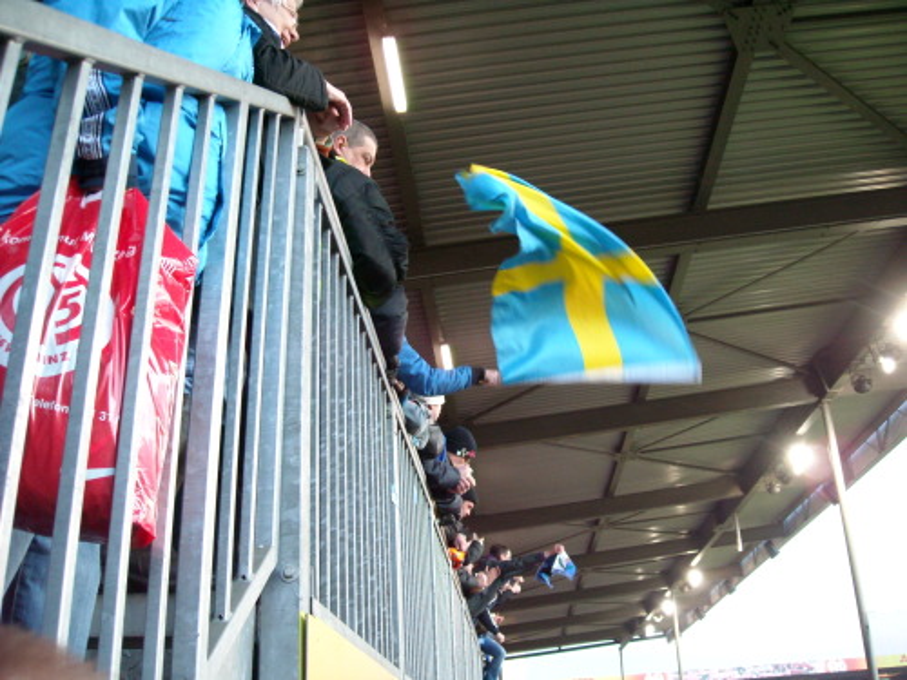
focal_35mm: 35
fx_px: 917
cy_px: 340
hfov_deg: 52.6
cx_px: 454
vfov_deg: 40.7
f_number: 2.8
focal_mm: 5.7
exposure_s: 1/60
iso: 383
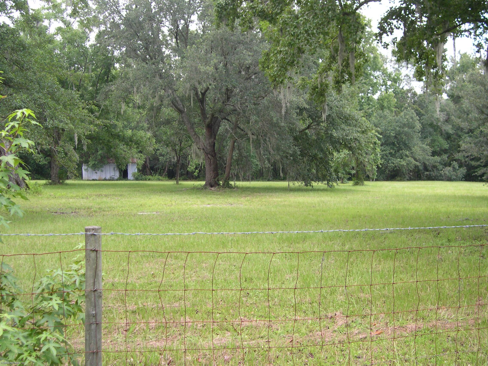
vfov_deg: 37.7
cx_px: 244
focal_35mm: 38
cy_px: 183
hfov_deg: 49.0
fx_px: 536
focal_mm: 8
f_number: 2.8
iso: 100
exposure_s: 1/156
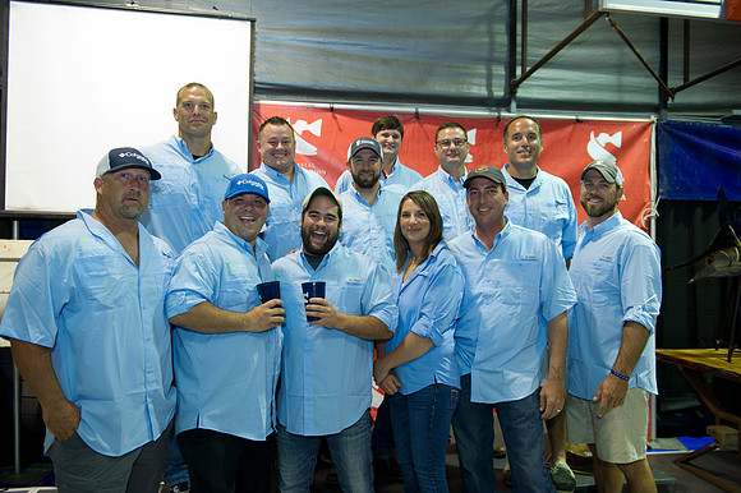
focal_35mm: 31
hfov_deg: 60.3
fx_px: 638
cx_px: 370
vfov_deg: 42.3
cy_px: 246
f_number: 3.5
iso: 1250
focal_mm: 31
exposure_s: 1/60
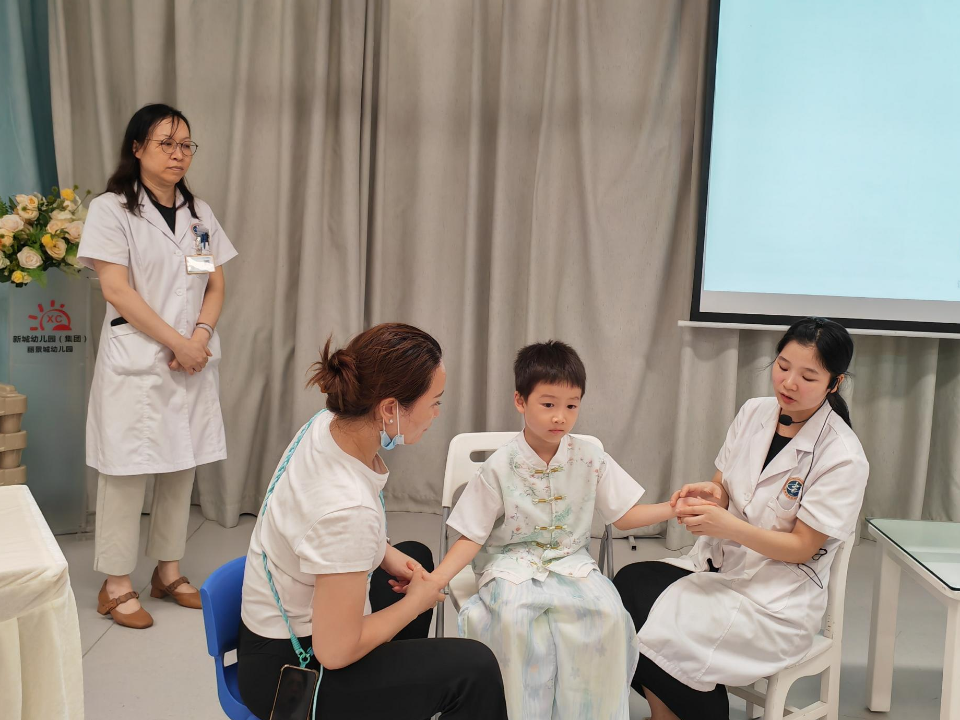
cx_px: 480
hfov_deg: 65.3
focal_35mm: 27
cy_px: 360
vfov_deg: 51.3
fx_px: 749
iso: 125
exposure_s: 1/100
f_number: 1.8
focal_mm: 5.53
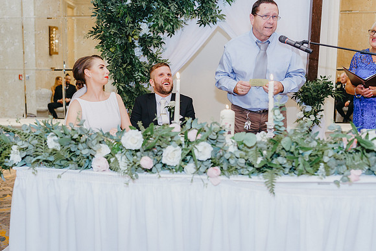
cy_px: 126
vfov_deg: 34.5
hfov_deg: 49.8
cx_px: 168
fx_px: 404
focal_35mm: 39
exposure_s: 1/200
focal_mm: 35
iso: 1000
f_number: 2.2
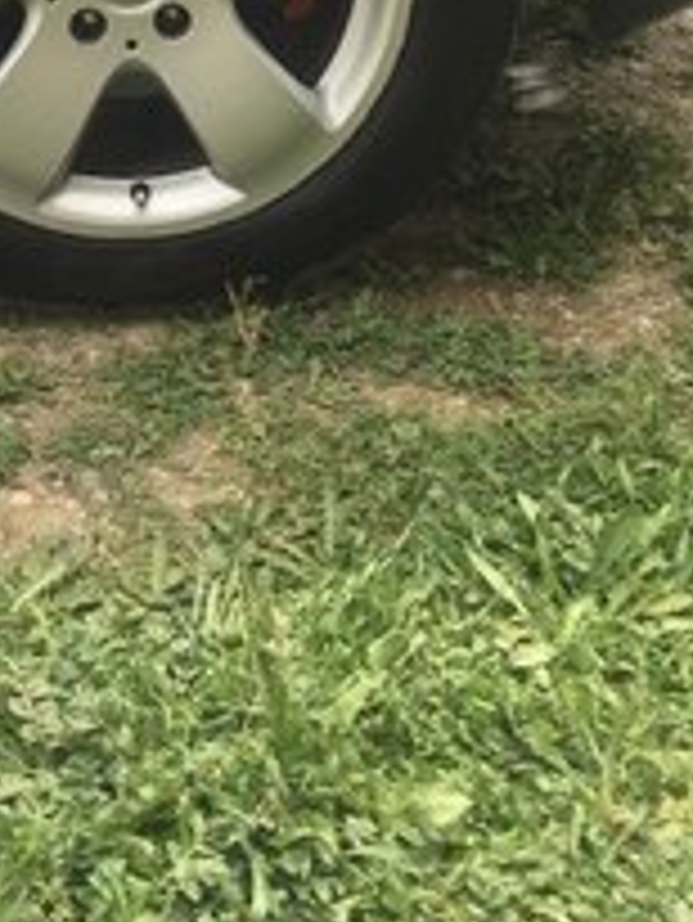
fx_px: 1867
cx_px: 117
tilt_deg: -17.6
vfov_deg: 25.4
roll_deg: -1.4
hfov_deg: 20.7
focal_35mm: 70
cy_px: -139
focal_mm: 4.15
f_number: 2.2
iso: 32
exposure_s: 1/527
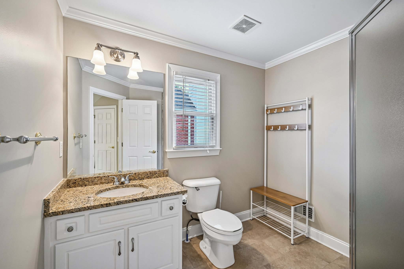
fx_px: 174
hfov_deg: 98.5
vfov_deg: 75.5
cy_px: 134
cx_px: 202
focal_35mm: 16
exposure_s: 1/15
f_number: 8
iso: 360
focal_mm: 15.5
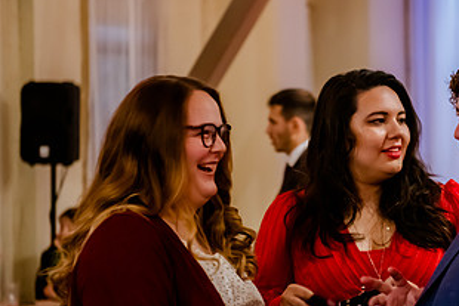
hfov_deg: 15.5
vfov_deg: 10.5
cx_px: 382
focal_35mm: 131
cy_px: 162
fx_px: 1671
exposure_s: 1/80
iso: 4000
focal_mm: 70
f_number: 2.8
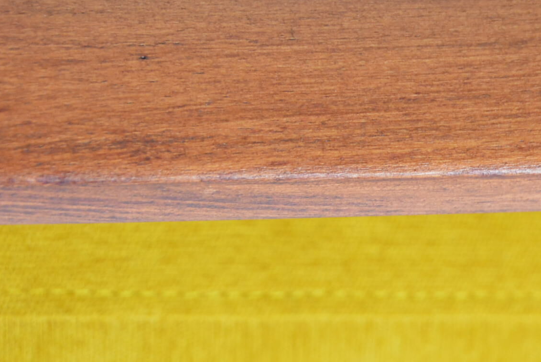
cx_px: 463
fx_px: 3459
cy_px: 167
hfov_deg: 8.9
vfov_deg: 6.0
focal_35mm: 230
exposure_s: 1/125
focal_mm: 58
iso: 1250
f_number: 5
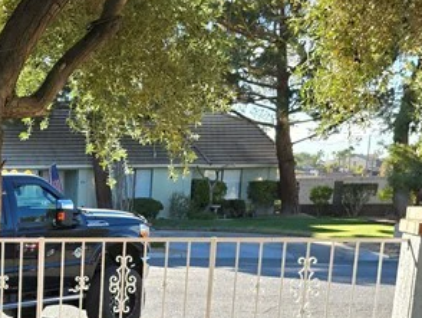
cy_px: 453
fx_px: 976
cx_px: -121
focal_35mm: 80
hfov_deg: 22.0
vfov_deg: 17.0
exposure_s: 1/180
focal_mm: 6.3
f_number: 1.7
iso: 16
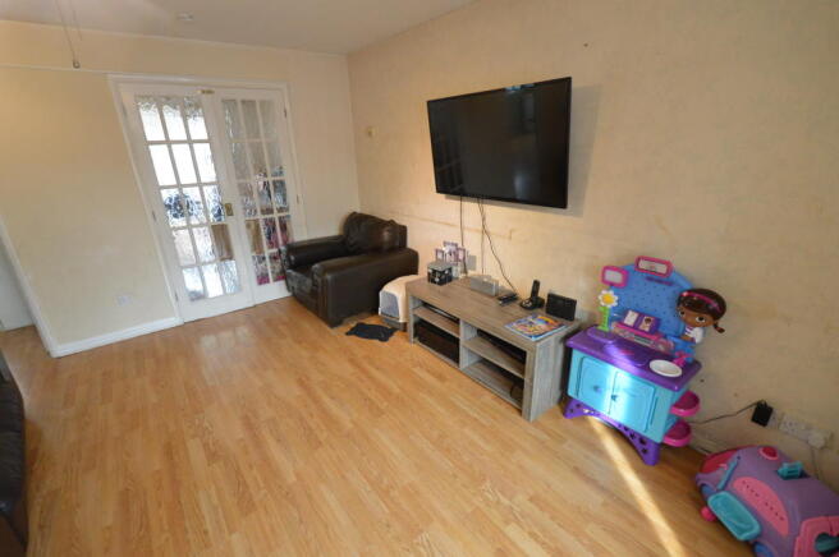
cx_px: 420
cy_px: 278
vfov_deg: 77.2
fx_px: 349
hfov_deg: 100.4
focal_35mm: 15
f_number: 4.5
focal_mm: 10
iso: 1600
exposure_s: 1/80
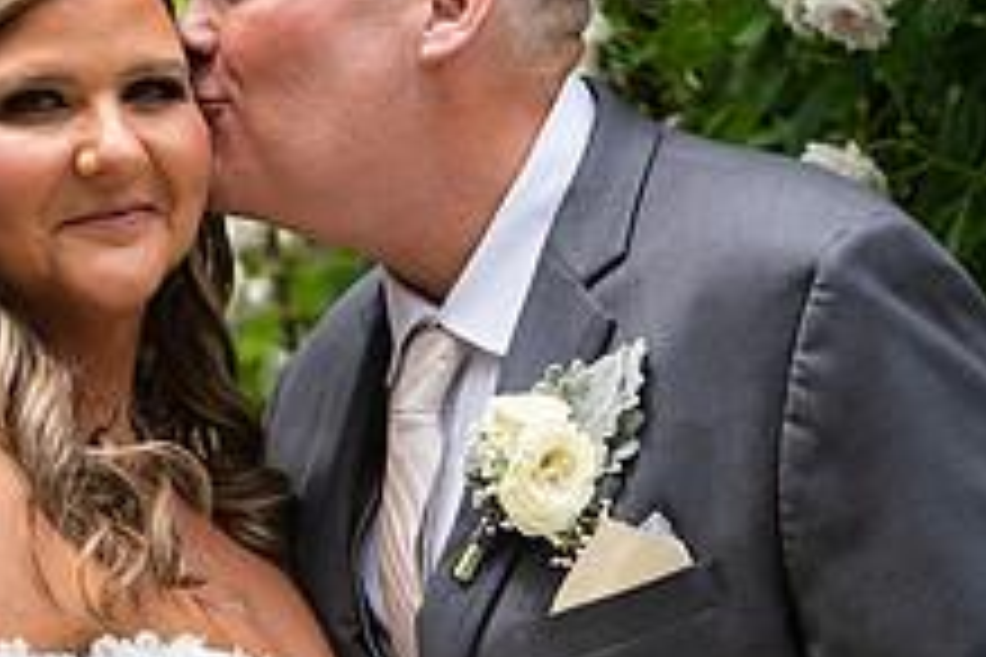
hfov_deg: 8.2
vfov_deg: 5.5
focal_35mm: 252
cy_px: 398
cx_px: 432
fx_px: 6901
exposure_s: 1/1000
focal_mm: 95
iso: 200
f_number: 4
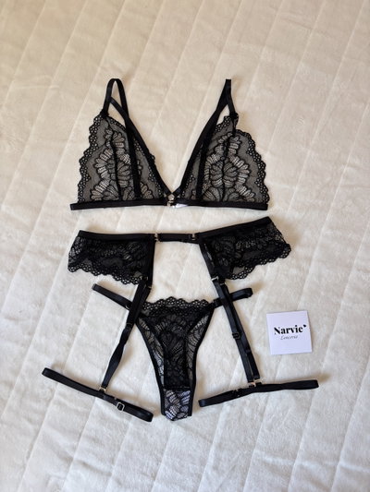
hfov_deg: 53.1
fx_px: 370
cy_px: 246
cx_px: 185
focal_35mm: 26
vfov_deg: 67.3
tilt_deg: -84.3
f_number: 1.6
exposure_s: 1/121
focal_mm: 5.96
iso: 125
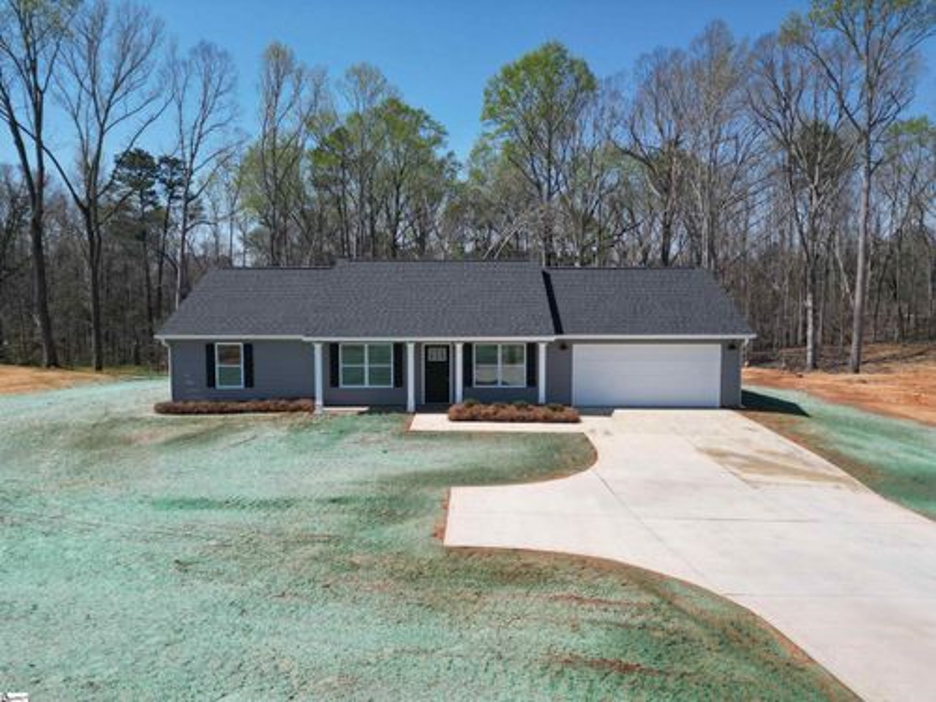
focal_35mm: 24
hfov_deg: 71.6
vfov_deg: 56.8
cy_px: 351
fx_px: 649
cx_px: 468
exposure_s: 1/4000
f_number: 1.7
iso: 160
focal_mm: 6.72
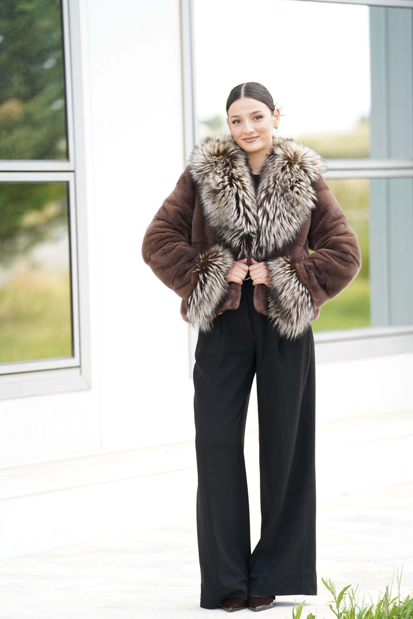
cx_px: 206
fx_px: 2942
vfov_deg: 12.0
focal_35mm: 171
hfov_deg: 8.0
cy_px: 310
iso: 250
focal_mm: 171
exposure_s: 1/250
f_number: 2.8
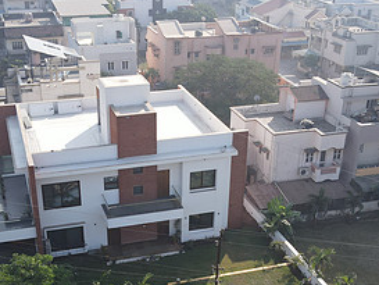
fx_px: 559
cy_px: 201
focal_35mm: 51
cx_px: 169
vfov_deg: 28.3
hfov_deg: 37.4
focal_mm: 4.5
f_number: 2.8
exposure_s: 1/400
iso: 100
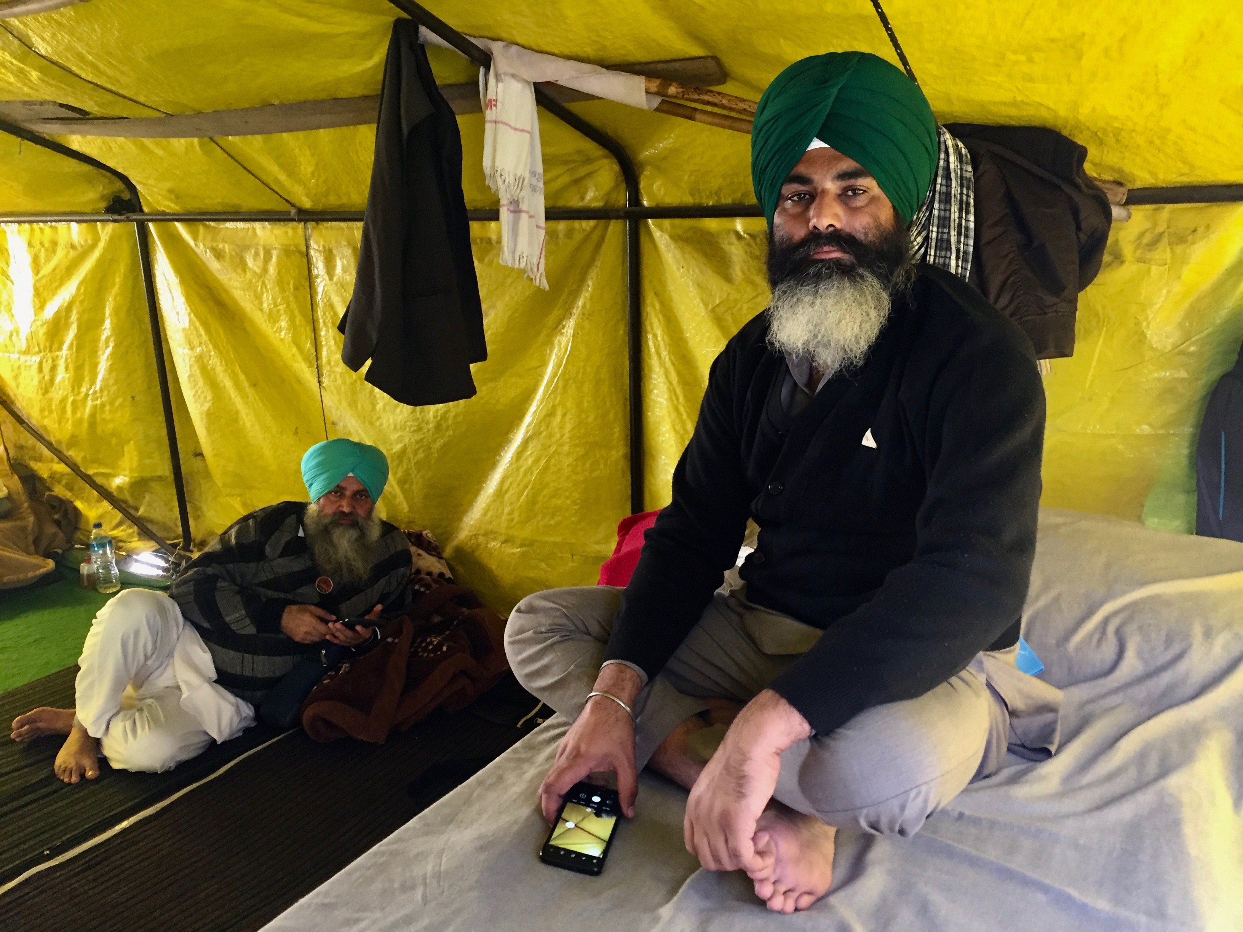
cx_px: 622
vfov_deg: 48.2
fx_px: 1041
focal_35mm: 29
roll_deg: -0.3
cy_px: 466
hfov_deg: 61.7
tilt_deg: -11.0
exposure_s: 1/33
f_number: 2.2
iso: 200
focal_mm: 4.15
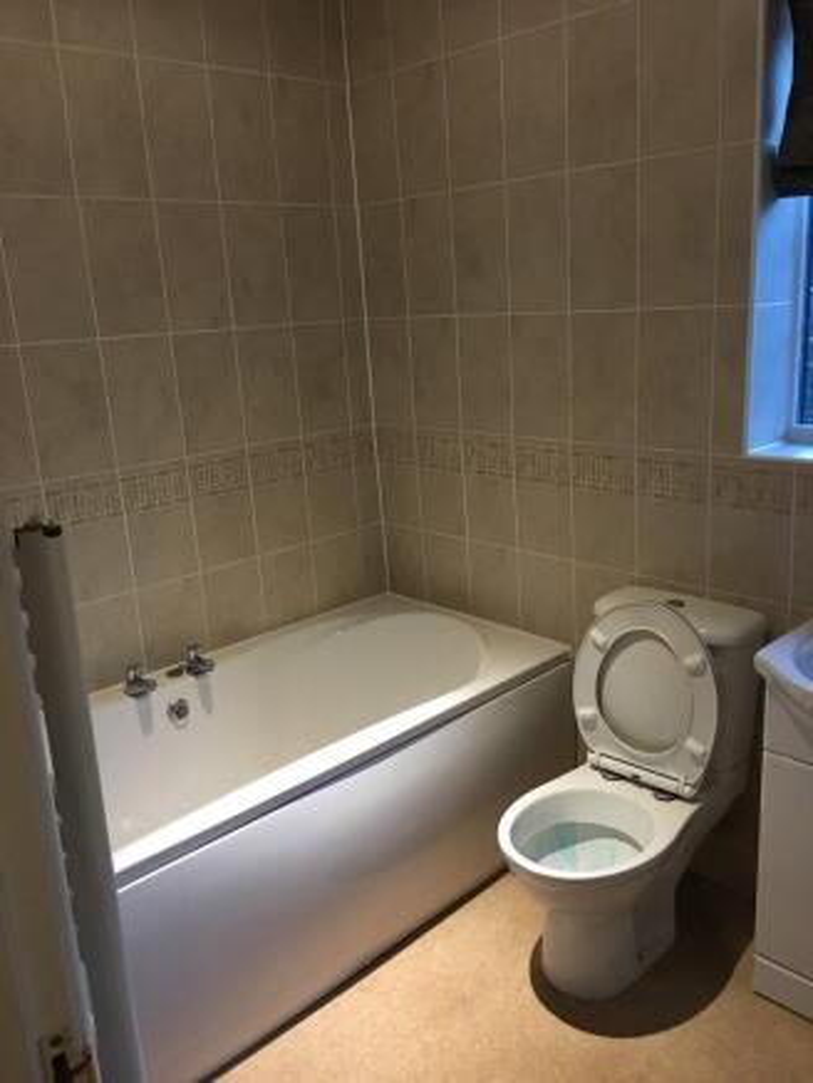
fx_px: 908
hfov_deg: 48.2
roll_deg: +3.6
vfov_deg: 61.6
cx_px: 406
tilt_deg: -15.0
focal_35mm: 29
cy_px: 542
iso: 200
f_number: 2.2
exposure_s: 1/25
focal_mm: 4.15
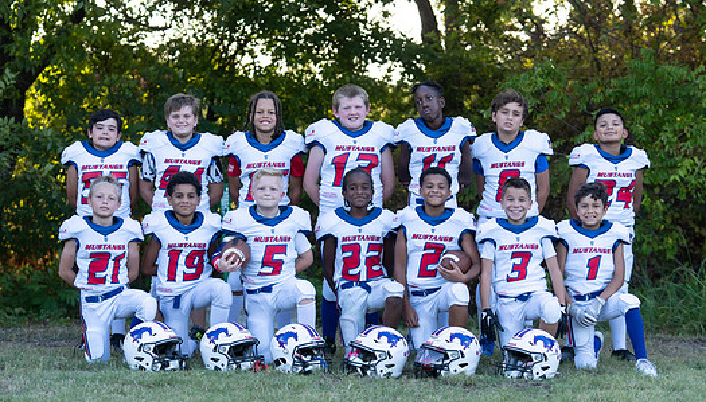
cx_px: 342
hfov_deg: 19.2
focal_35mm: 111
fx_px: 2084
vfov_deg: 11.0
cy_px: 207
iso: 250
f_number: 3.5
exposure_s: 1/320
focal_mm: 80
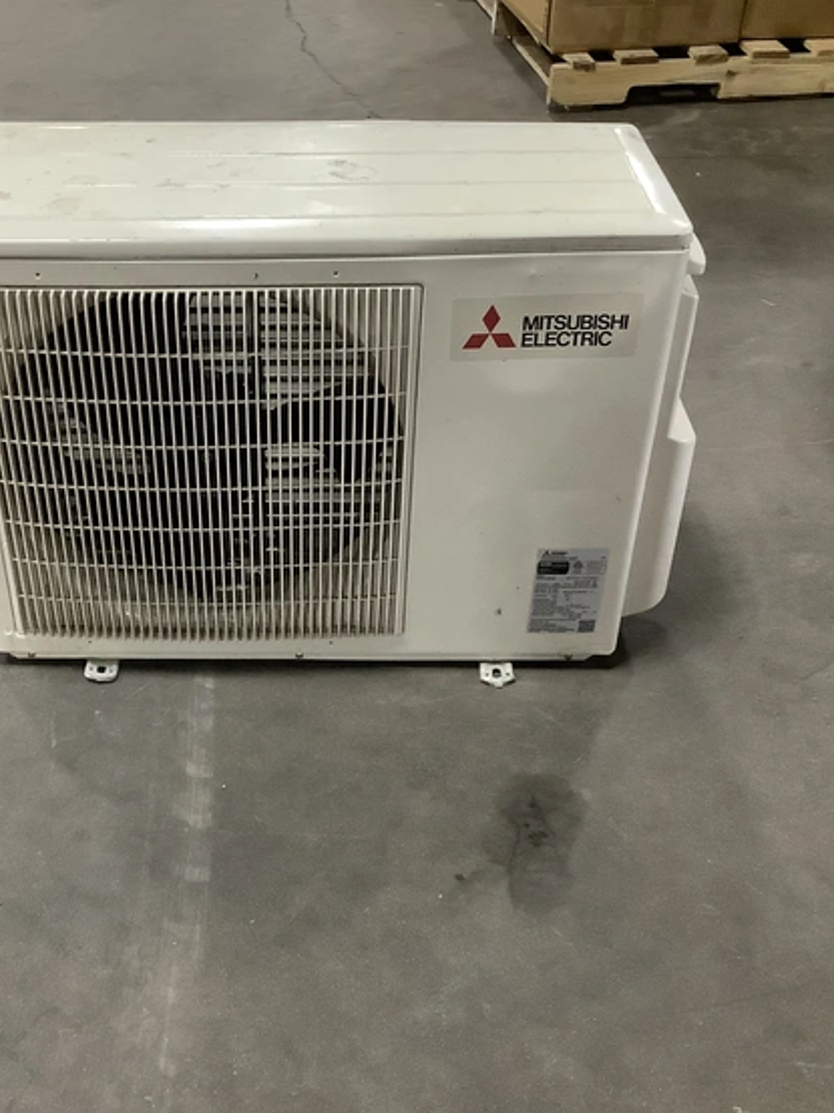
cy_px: 562
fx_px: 1350
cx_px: 297
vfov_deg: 44.8
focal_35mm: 42
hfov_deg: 34.1
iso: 400
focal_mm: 3.3
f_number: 2.4
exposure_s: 1/30
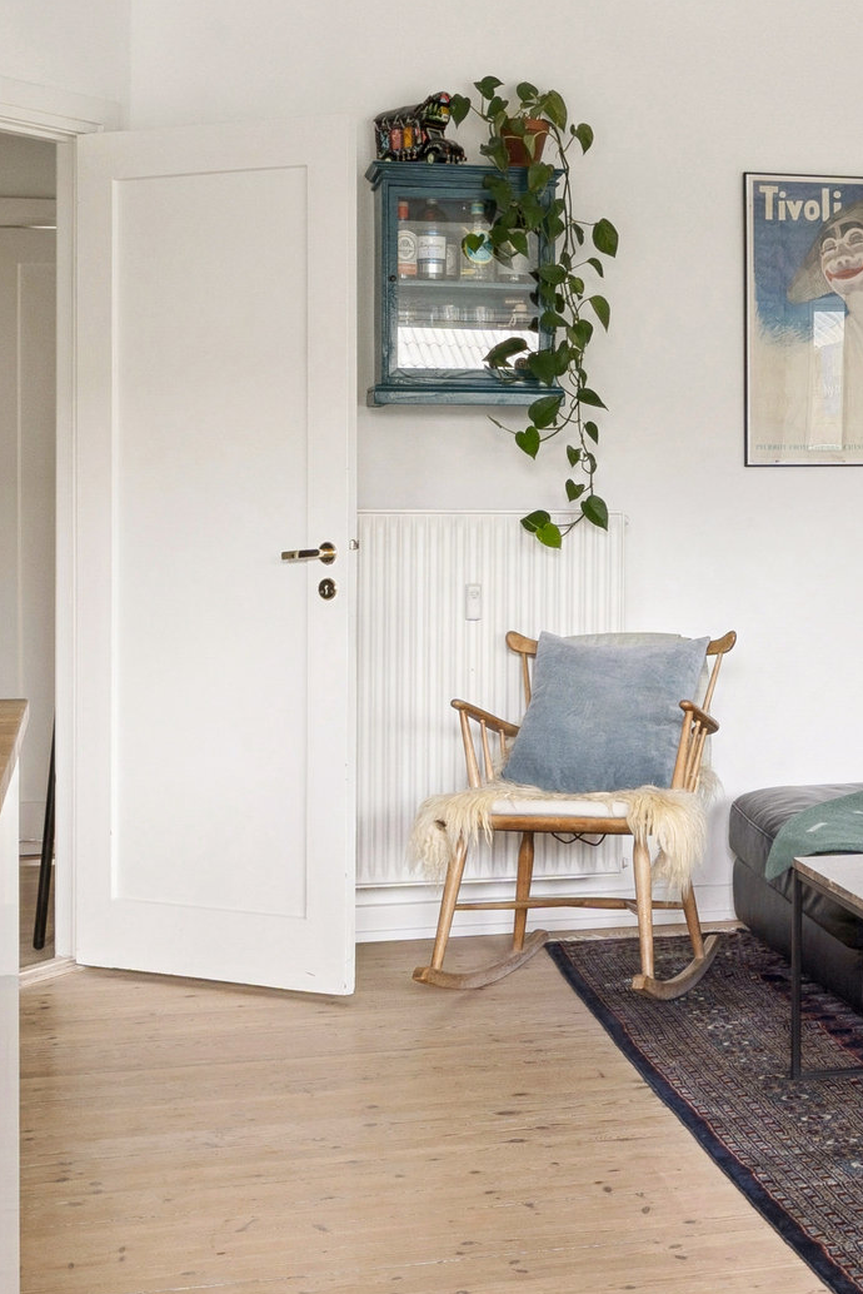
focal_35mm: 58
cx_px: 800
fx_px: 2094
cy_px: 507
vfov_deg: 34.2
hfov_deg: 22.6
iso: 100
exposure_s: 1/5
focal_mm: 13.4
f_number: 7.1
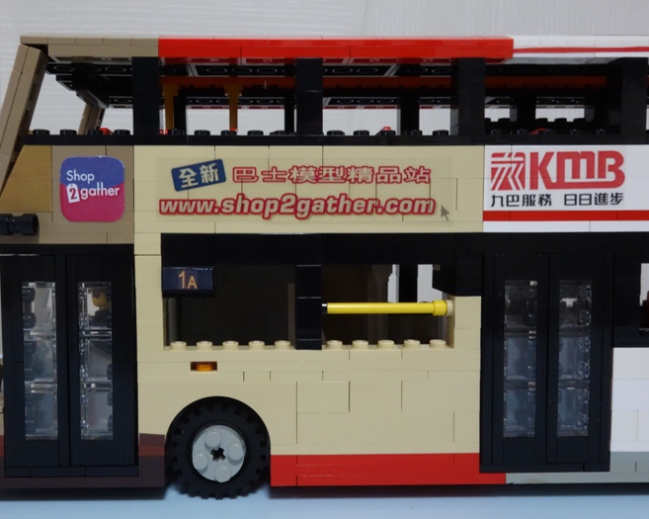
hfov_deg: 55.4
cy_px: 260
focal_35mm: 32
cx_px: 267
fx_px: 614
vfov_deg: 45.8
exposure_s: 1/4
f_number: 11
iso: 1600
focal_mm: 10.4
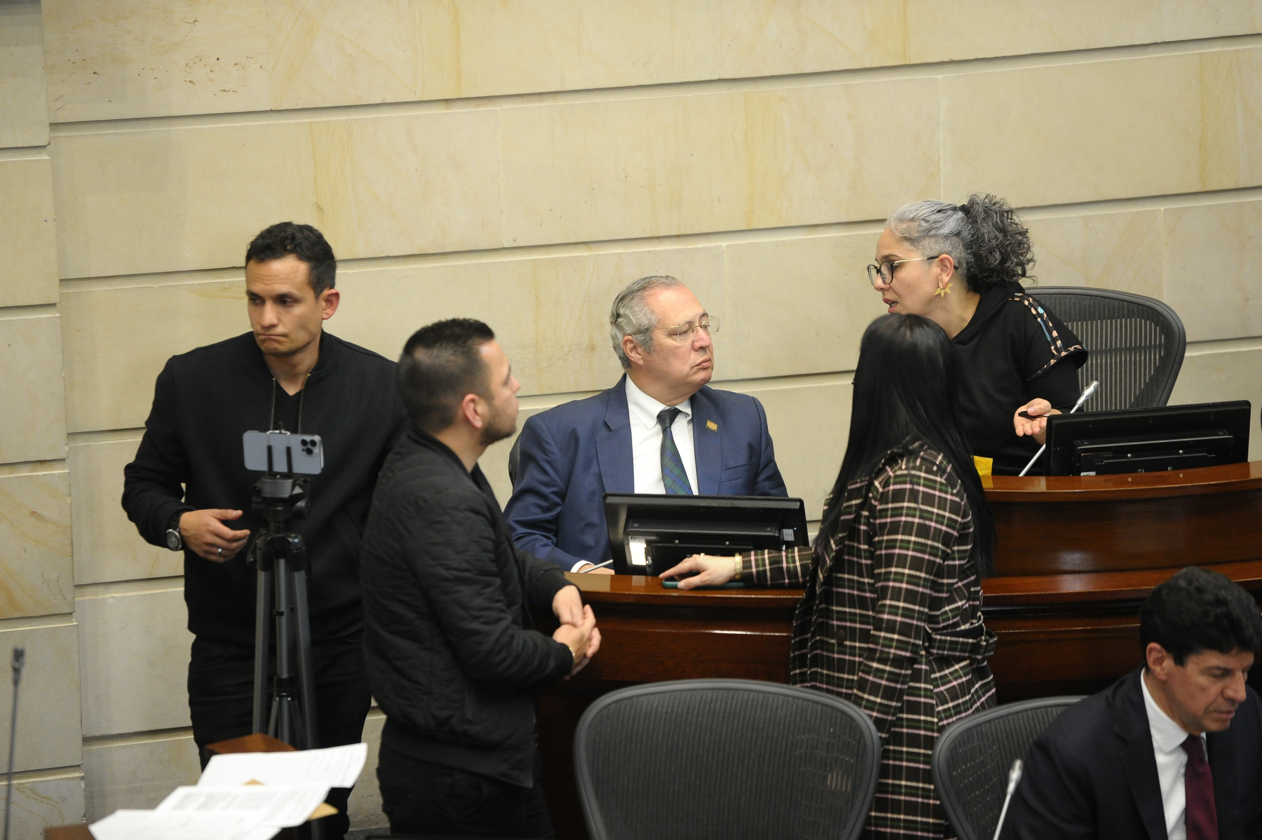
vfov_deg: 6.9
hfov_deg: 10.3
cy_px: 420
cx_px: 631
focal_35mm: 200
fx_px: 7007
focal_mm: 200
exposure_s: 1/500
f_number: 2.8
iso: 4000
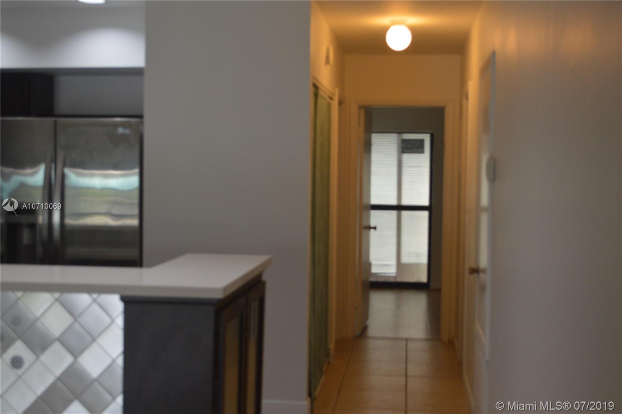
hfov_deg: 38.9
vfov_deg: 26.4
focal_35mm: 51
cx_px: 311
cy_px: 207
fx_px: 880
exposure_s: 1/60
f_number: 5
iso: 800
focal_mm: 34
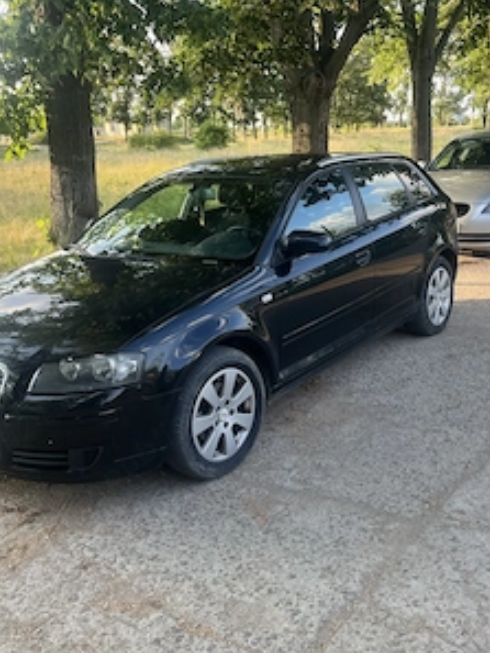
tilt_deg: -13.8
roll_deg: +2.6
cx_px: 248
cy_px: 303
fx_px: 660
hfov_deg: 40.7
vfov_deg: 52.6
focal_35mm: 35
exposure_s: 1/191
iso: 40
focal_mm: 5.1
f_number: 1.6
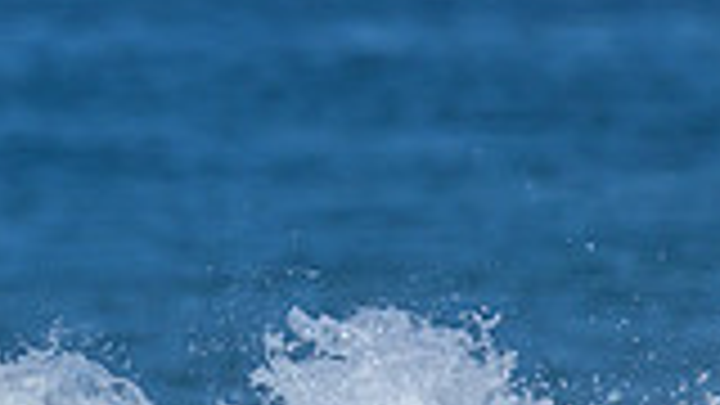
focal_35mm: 3519
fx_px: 67183
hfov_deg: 0.6
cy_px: 595
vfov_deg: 0.3
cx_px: -234
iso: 200
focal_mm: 800
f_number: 6.3
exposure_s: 1/2000
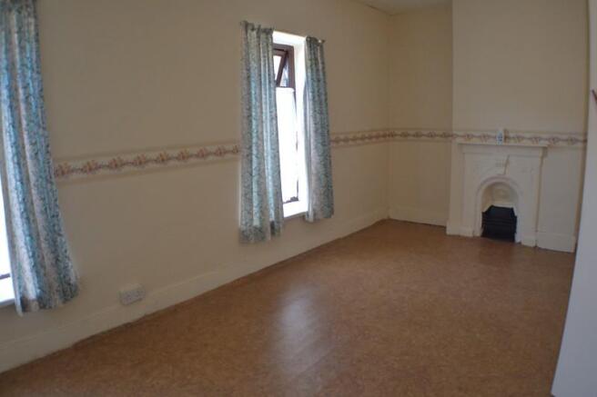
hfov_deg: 57.2
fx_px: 547
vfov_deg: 39.9
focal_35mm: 33
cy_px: 198
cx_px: 298
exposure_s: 1/60
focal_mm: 22
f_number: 4
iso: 720
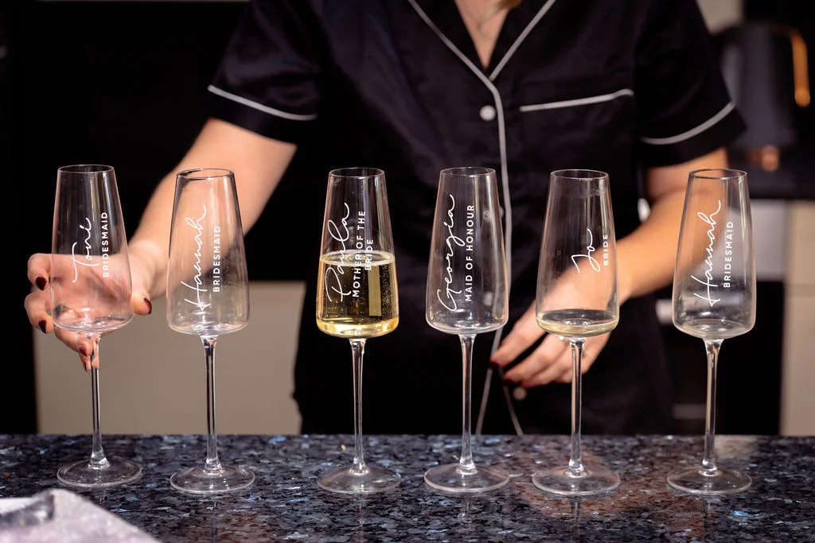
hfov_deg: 24.5
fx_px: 1874
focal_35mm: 83
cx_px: 467
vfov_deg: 16.5
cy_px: 299
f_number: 2.8
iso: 500
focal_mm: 71
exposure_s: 1/160
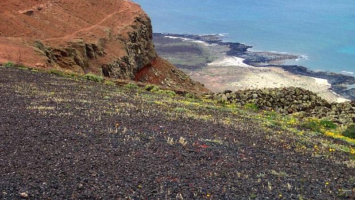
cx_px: 219
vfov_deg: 11.8
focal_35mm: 103
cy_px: 84
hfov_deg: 20.7
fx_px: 970
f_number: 4
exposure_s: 1/500
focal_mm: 16
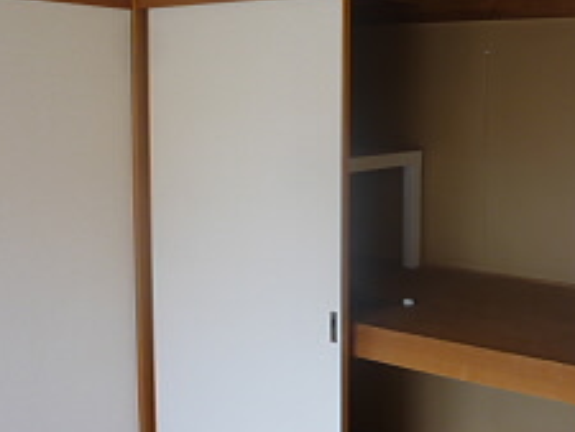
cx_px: 390
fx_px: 814
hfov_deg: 38.4
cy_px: 170
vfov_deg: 29.6
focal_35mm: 49
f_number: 3.1
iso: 125
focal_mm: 4.5
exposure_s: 1/60
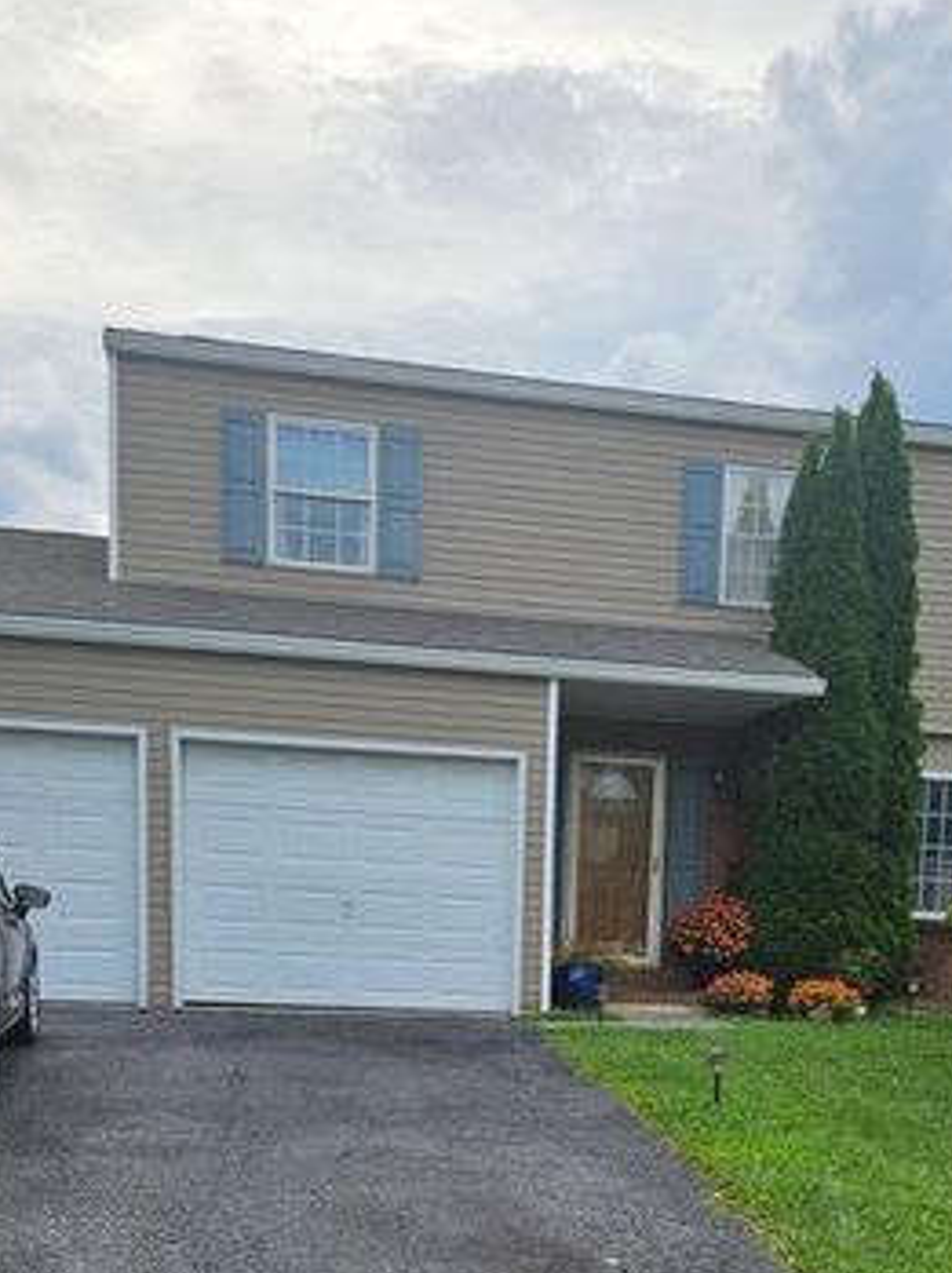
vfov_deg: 40.2
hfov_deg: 32.5
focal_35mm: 44
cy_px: 1111
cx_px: 635
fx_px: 1616
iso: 25
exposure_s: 1/1099
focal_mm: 5.4
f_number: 1.8
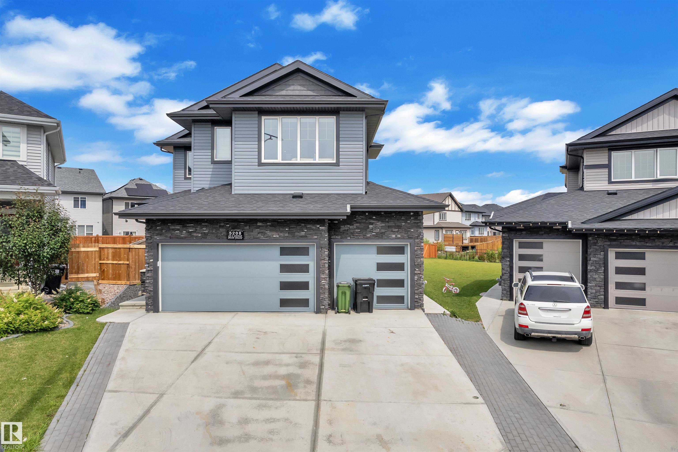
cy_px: 226
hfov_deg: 78.6
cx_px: 339
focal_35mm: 22
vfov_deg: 57.2
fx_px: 414
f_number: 2.8
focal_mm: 8.38
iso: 100
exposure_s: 1/2500
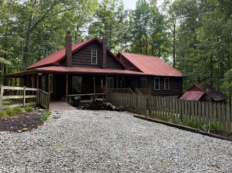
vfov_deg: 49.6
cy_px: 78
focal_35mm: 28
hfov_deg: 63.5
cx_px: 117
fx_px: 188
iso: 100
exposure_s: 1/438
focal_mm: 6.76
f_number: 1.78
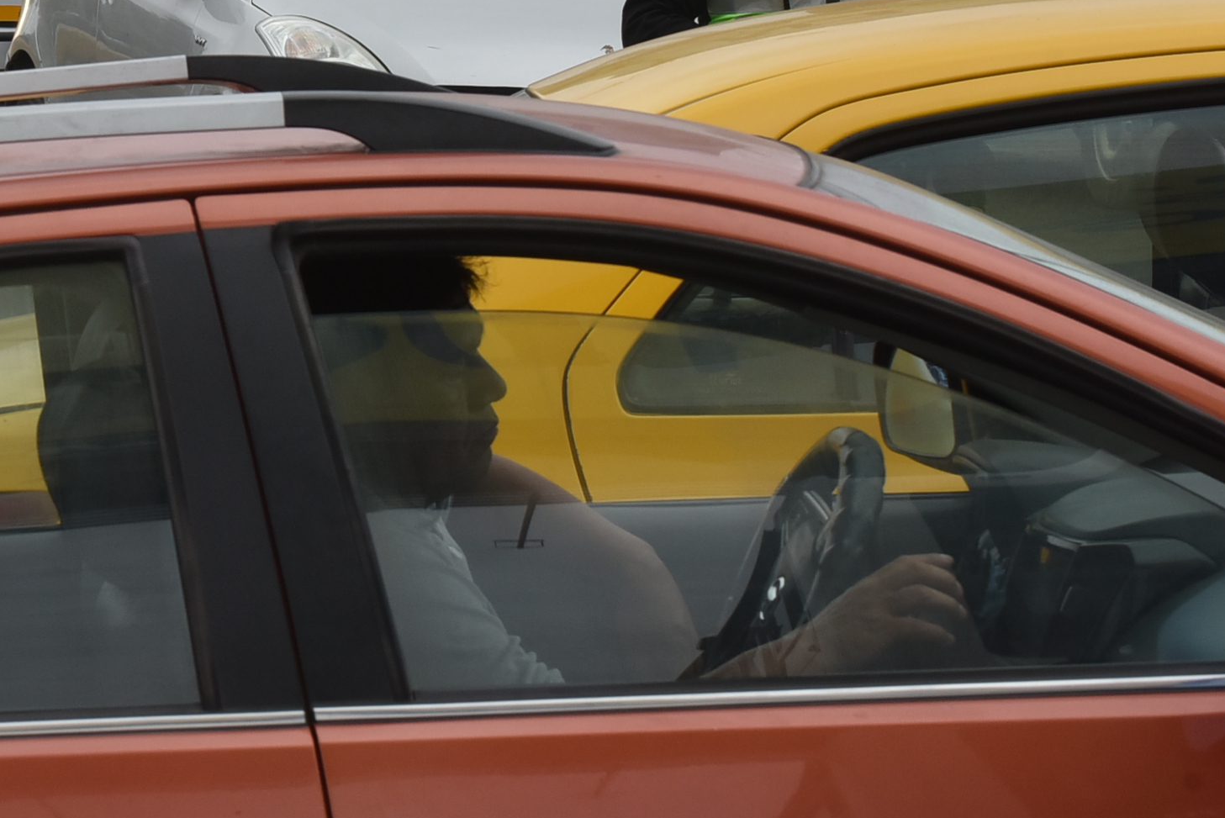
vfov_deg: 6.8
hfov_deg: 10.1
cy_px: 128
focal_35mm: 202
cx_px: -68
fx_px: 6877
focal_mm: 80
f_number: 11
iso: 500
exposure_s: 1/320
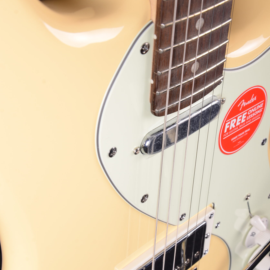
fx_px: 653
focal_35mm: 74
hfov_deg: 23.4
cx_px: 134
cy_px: 152
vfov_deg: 23.3
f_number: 13
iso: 200
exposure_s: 1/200
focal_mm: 38
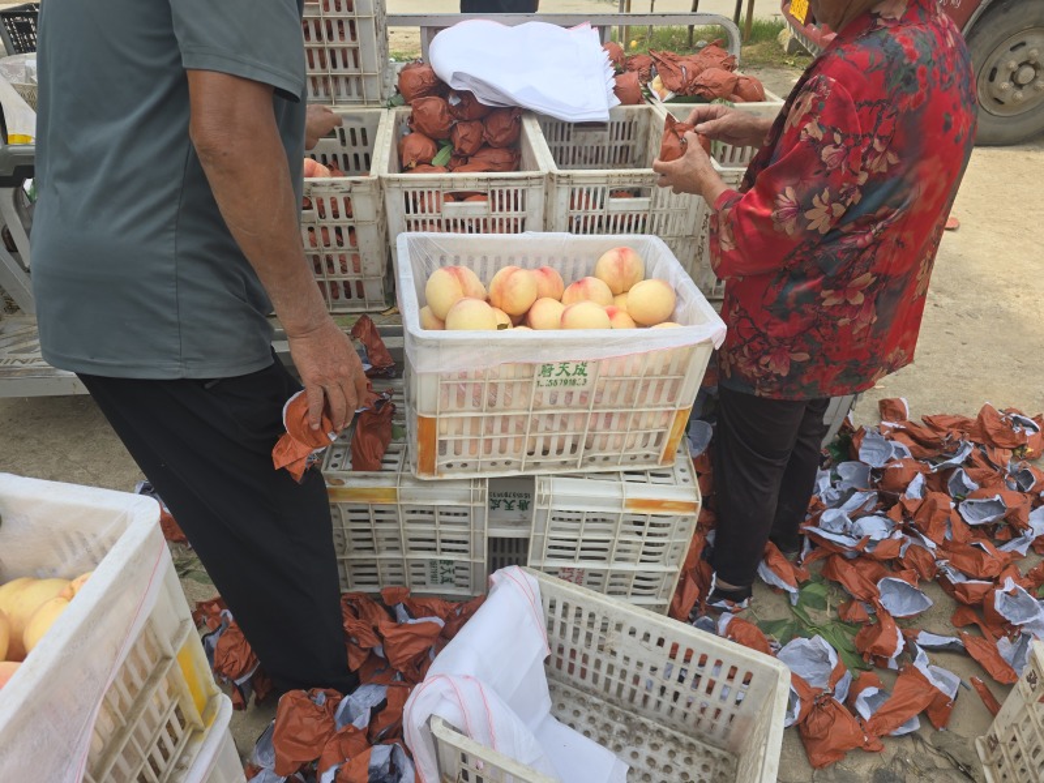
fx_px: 694
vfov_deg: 58.9
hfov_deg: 73.9
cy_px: 392
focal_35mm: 23
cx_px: 522
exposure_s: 1/298
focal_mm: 6.3
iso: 12
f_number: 1.7
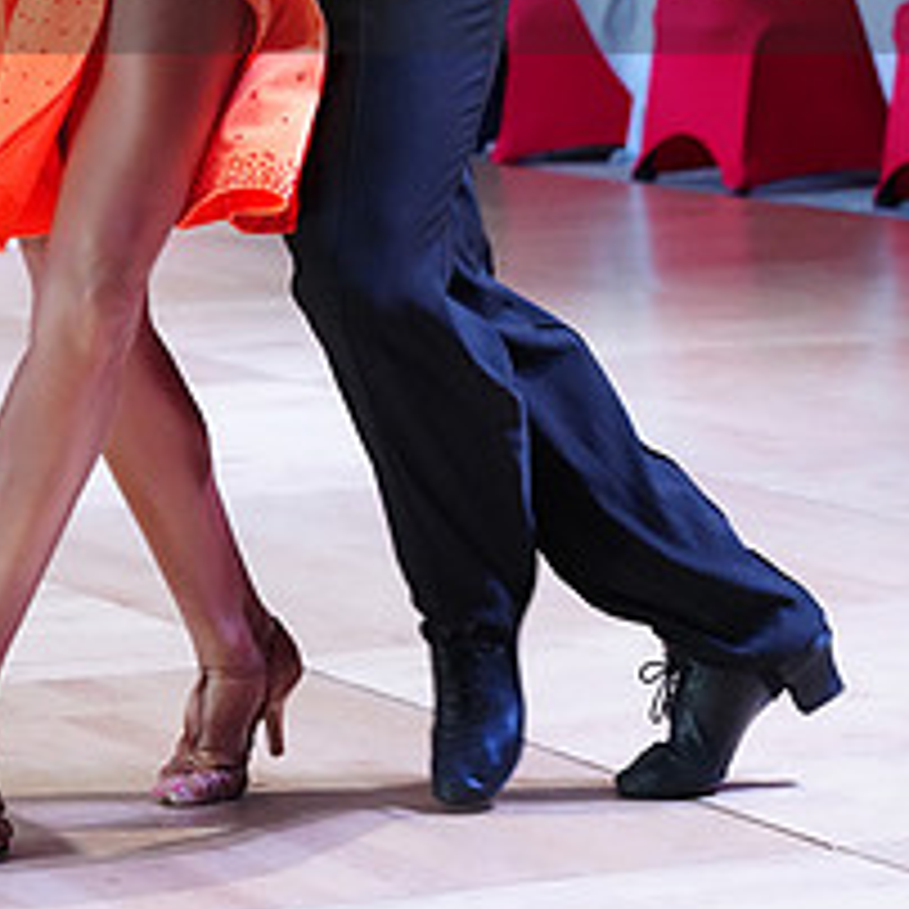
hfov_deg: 10.2
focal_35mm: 171
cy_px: -94
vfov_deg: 10.1
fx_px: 5080
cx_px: 380
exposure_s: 1/400
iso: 6400
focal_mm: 70
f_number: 4
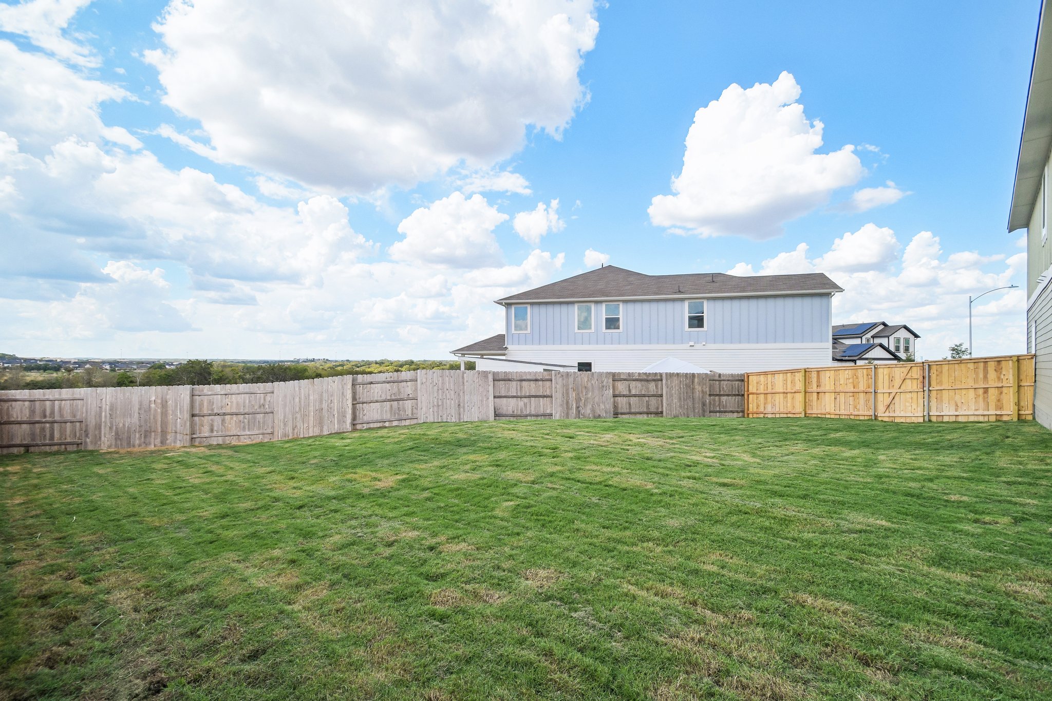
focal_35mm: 15
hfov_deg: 100.4
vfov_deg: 77.3
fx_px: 438
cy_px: 350
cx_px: 526
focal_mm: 10
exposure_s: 1/500
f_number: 8
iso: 400
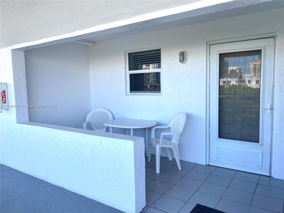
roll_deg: +0.9
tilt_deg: -5.5
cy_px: 106
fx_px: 213
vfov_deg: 53.1
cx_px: 142
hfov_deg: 67.3
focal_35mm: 26
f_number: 1.8
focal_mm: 4.25
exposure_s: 1/522
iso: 32
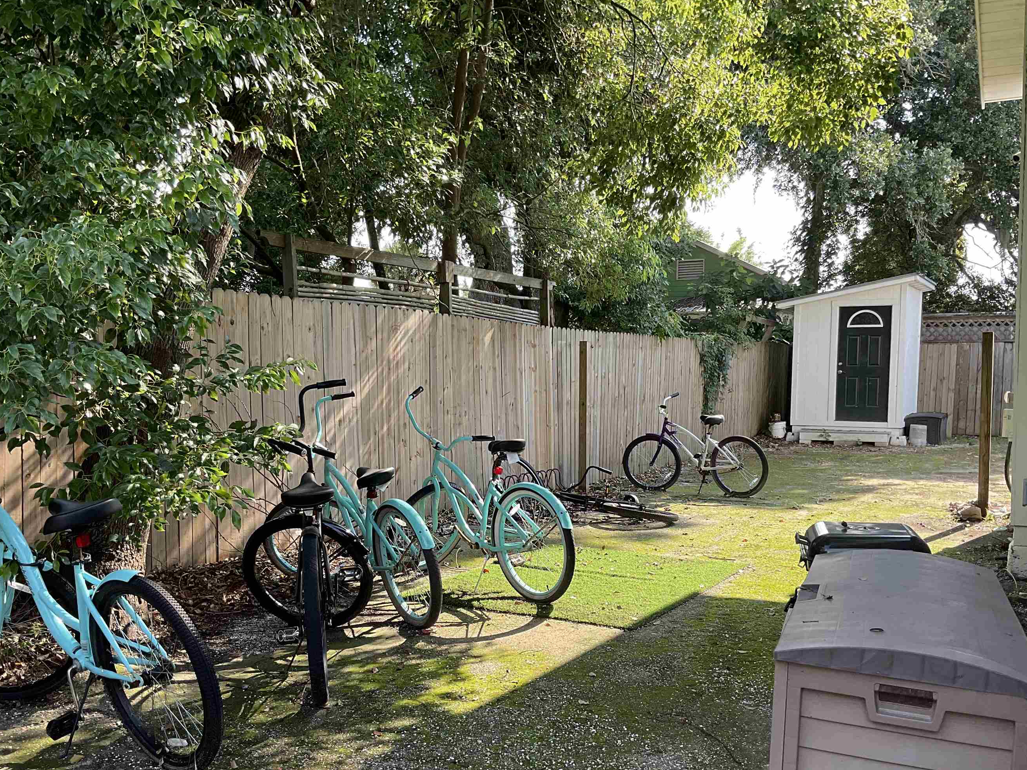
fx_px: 1009
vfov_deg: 41.7
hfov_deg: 54.0
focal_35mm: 34
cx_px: 511
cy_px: 442
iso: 16
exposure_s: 1/195
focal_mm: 3
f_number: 1.8
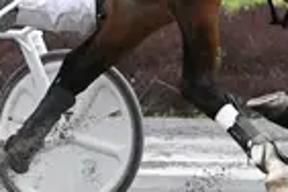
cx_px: 272
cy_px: 18
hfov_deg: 2.7
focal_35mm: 771
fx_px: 6168
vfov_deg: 1.8
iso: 6400
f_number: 8
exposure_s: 1/2000
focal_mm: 145
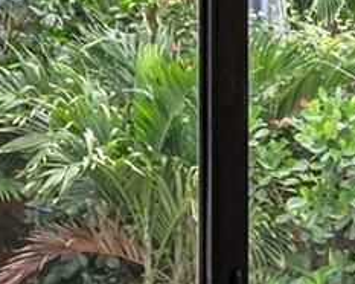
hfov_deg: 8.5
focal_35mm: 226
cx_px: 317
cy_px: 29
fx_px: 2373
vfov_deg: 6.8
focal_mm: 35
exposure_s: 1/90
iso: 640
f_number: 5.6
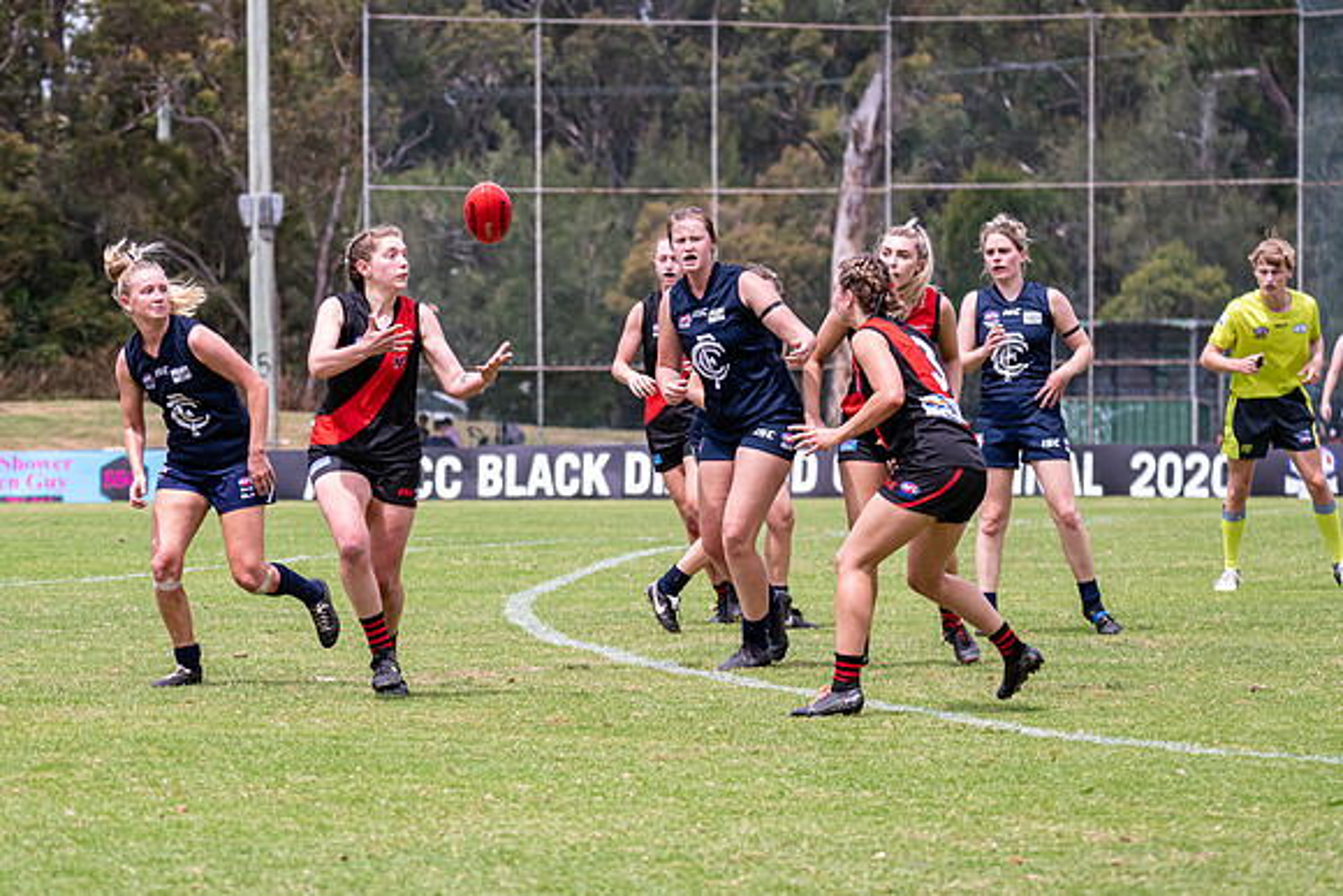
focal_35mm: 217
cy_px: 366
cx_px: 371
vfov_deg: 6.3
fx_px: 8099
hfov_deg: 9.5
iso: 800
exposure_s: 1/2000
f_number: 6.3
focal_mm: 150
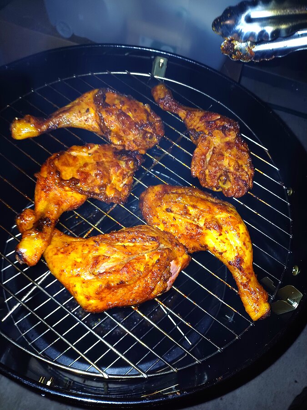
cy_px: 205
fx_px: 296
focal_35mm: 25
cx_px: 154
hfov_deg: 54.9
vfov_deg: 69.4
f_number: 1.8
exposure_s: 1/50
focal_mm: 4.65
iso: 125
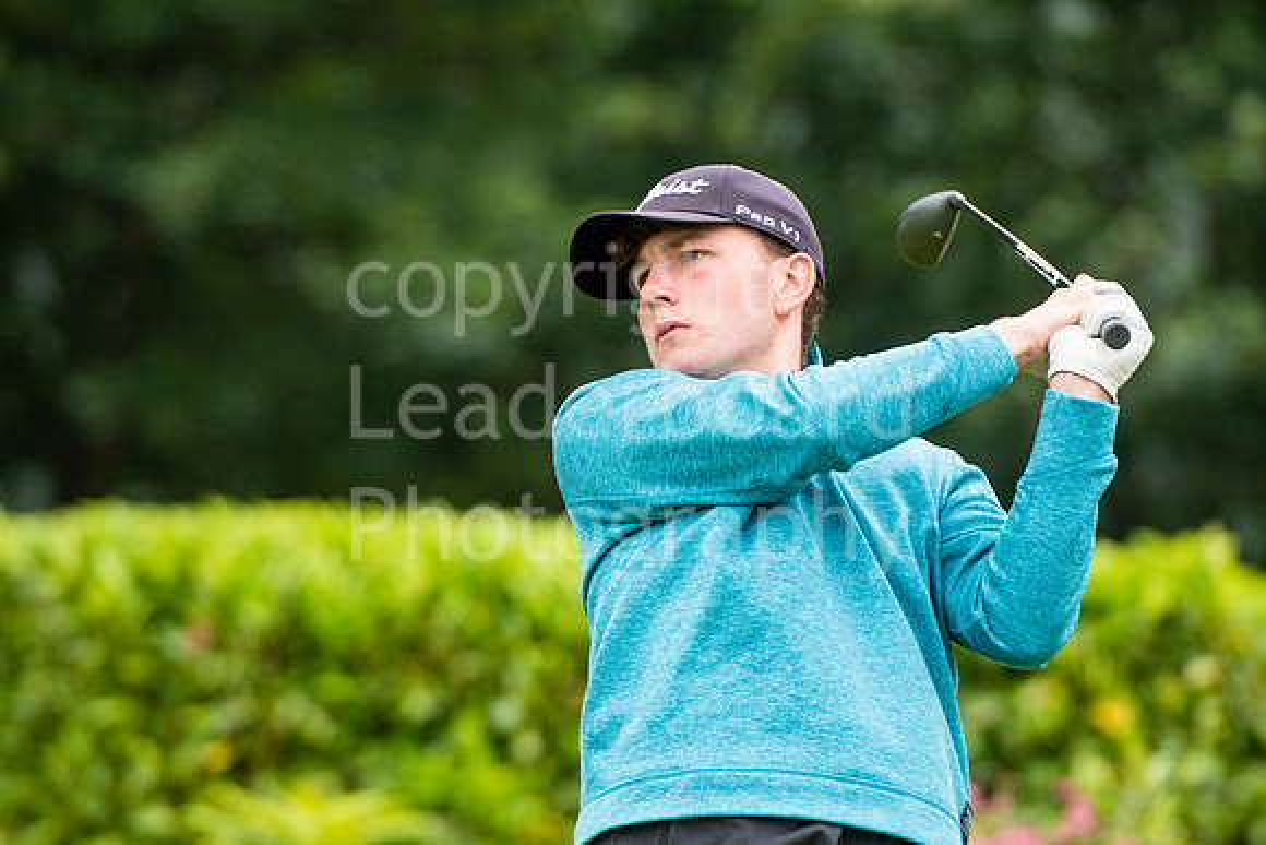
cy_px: 422
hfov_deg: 6.9
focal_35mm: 300
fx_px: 10552
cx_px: 633
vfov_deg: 4.6
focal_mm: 200
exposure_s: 1/1250
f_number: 4
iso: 640
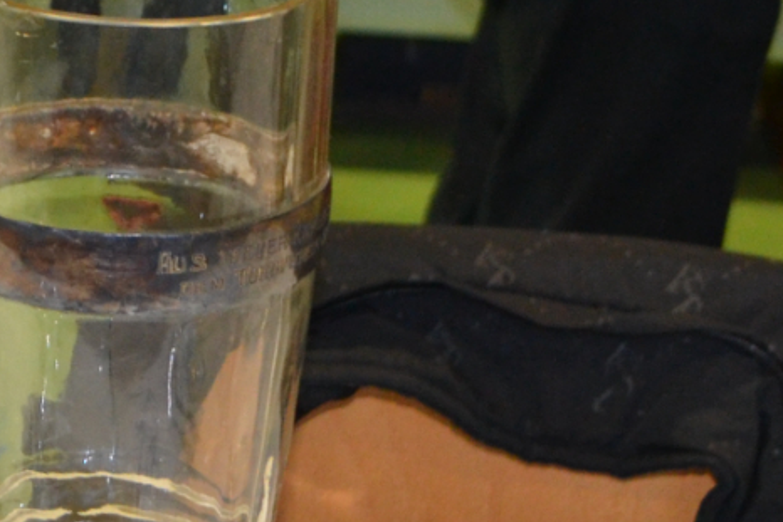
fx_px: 3155
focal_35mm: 145
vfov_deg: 9.5
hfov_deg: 13.9
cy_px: 382
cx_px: -64
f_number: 3.8
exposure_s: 1/60
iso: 900
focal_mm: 22
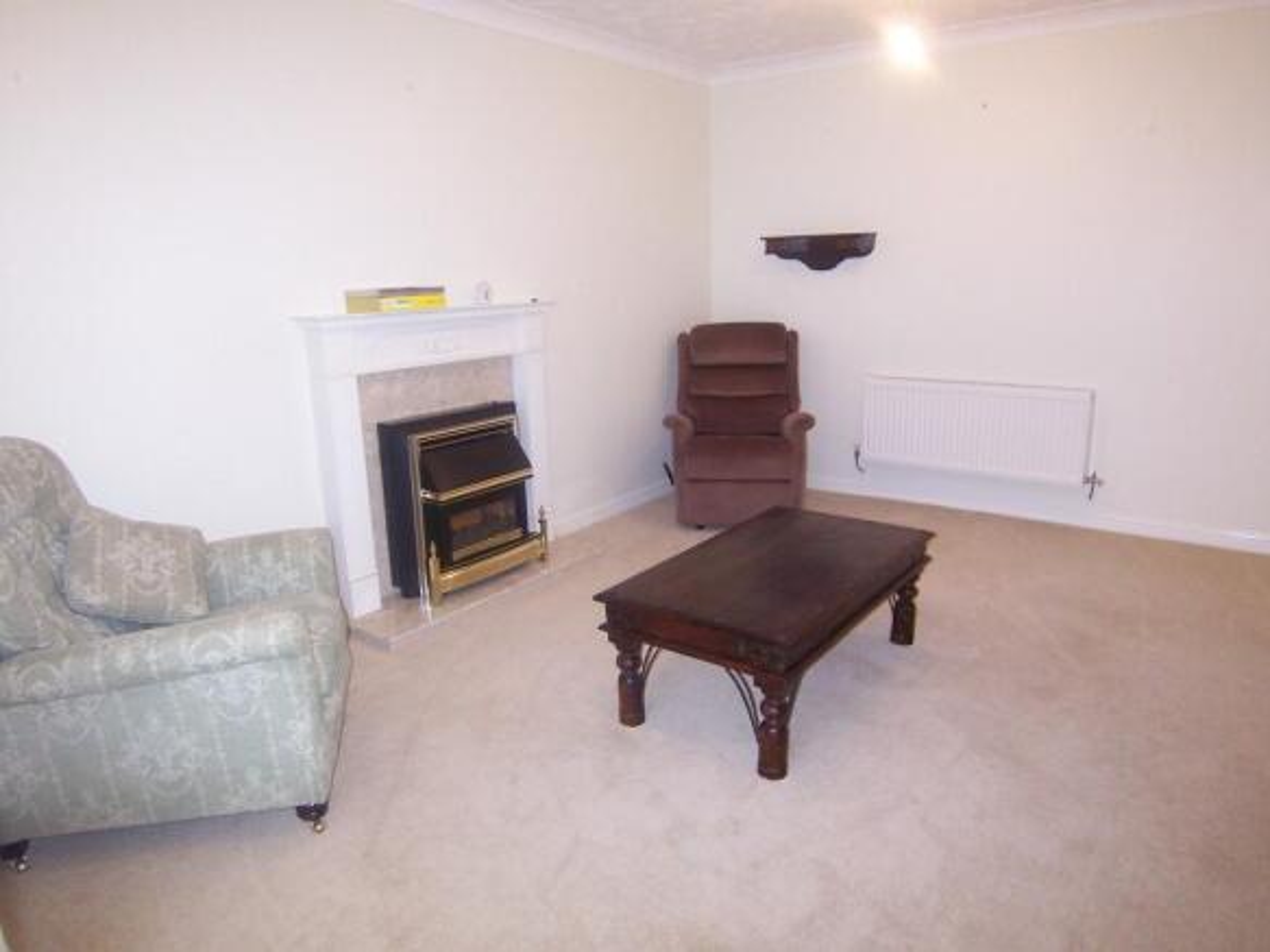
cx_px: 635
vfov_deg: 58.9
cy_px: 476
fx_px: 844
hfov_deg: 73.9
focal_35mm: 23
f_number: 2.8
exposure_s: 1/30
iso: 200
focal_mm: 3.8
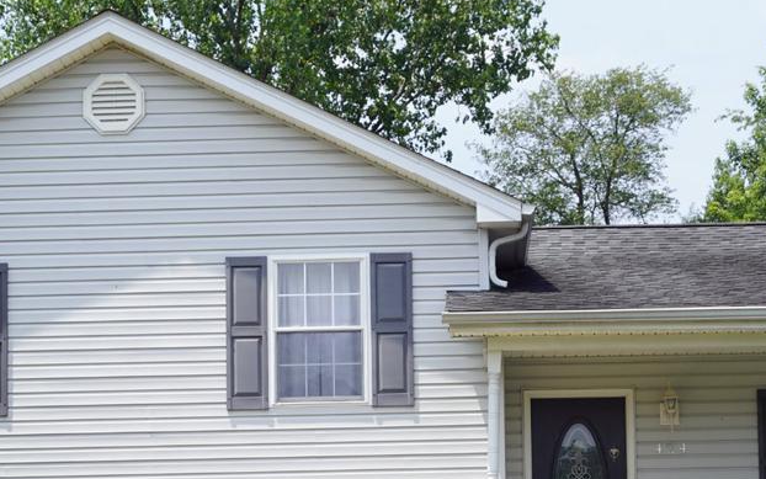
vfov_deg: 13.9
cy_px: 532
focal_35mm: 92
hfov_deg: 22.5
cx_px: 443
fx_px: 1921
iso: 100
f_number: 9
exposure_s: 1/125
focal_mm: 26
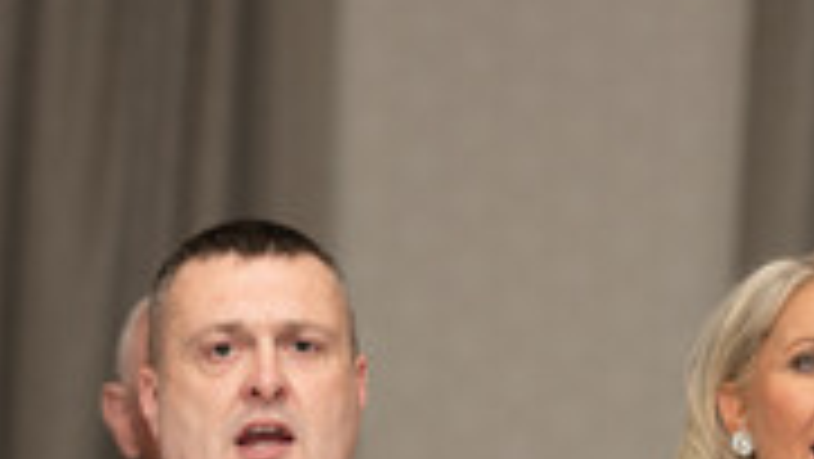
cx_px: 355
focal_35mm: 278
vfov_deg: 4.4
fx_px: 6003
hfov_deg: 7.8
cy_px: 542
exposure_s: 1/200
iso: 400
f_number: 2.8
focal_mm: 120
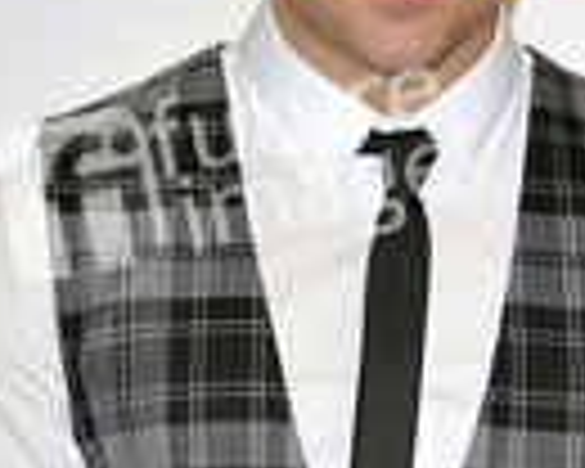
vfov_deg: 2.9
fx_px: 9246
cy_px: 400
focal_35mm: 534
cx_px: 358
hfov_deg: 3.6
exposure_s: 1/250
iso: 800
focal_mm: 185
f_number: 7.1
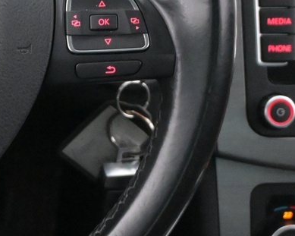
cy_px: 57
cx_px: -137
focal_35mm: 164
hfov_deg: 11.3
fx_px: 1432
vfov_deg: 9.4
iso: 7200
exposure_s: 1/50
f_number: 4.5
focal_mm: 28
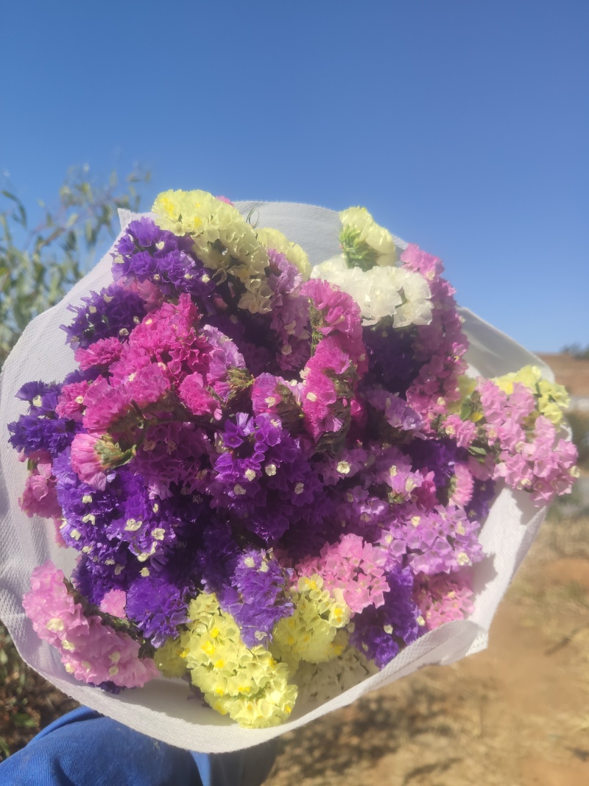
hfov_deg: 53.1
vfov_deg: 67.3
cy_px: 393
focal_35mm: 26
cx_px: 294
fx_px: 590
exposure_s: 1/1793
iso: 112
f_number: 1.75
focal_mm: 4.75
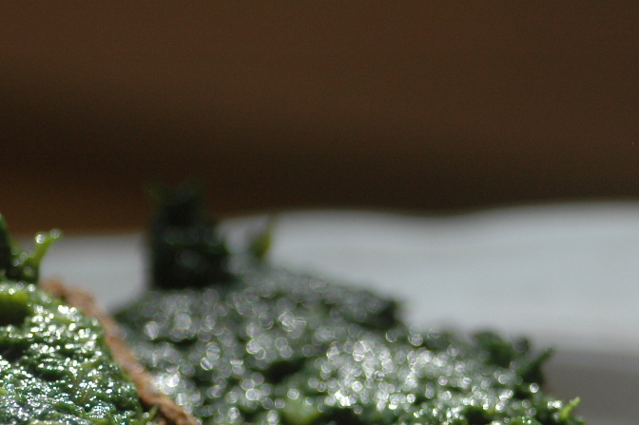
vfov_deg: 5.8
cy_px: 469
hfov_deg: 8.8
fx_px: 4168
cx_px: 145
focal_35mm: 235
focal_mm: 70
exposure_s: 1/640
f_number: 5.6
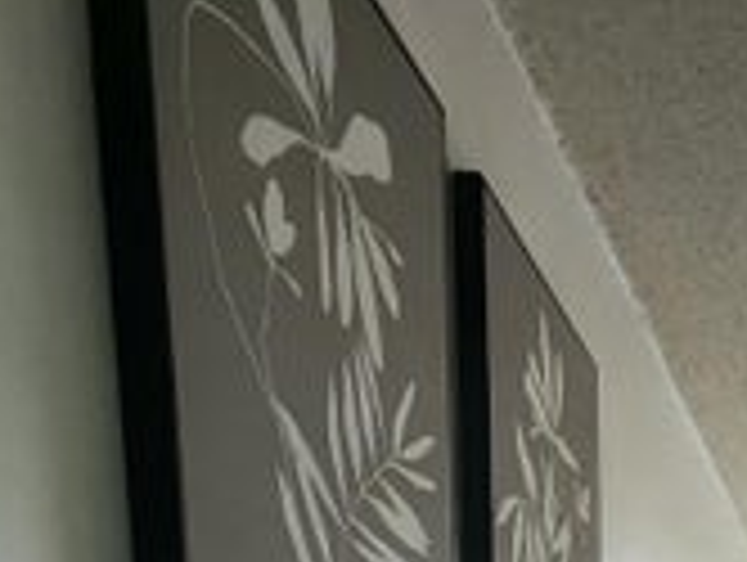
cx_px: 986
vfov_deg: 19.5
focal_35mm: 50
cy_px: 1075
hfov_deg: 29.9
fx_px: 1081
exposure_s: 1/60
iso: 250
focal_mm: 2.2
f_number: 2.2
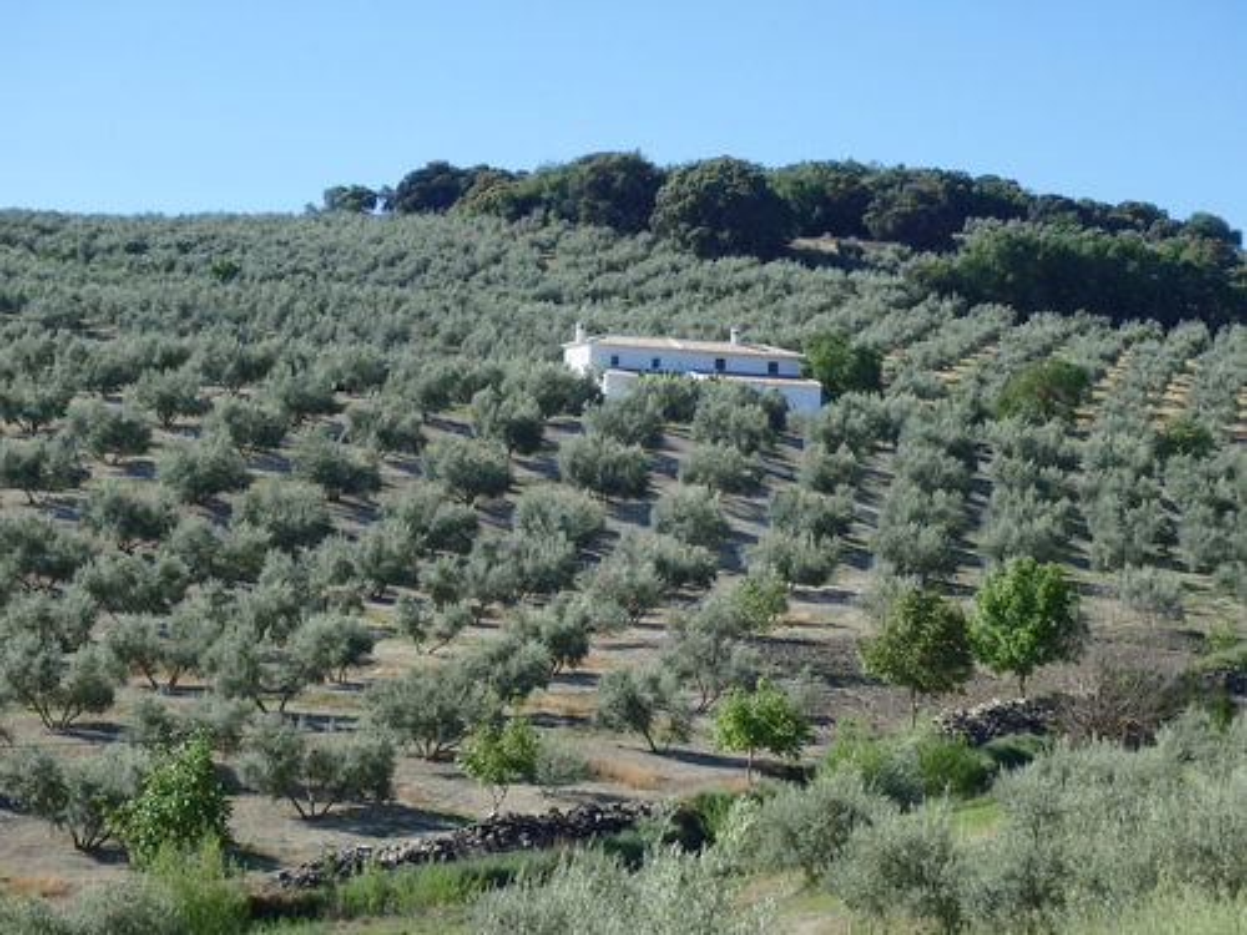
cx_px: 624
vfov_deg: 18.9
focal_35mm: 78
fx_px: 2810
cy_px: 468
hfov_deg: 25.0
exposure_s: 1/320
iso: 125
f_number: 5.9
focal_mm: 14
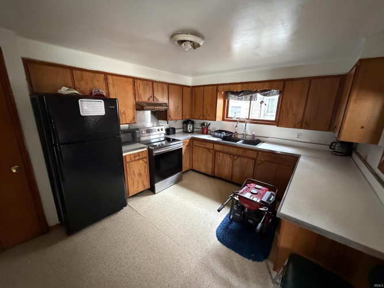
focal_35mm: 14
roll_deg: -1.1
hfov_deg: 102.1
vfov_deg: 85.7
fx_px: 155
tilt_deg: -14.2
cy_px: 144
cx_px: 192
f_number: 2.2
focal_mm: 2.22
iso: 1250
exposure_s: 1/60
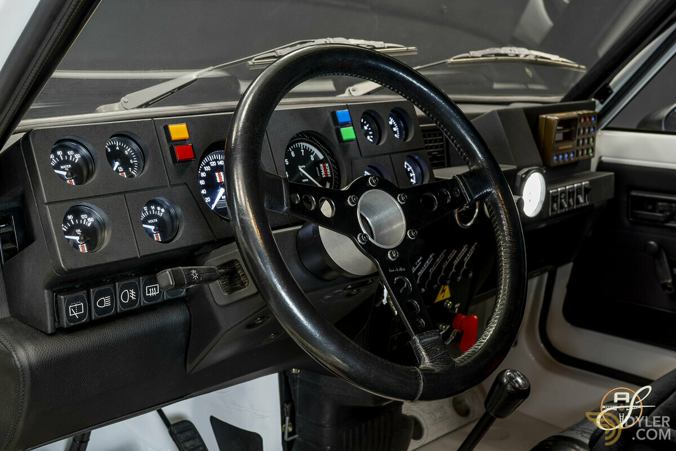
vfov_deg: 32.6
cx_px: 338
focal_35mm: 41
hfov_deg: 47.4
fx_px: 770
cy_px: 226
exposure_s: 2
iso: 250
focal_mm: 41
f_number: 10
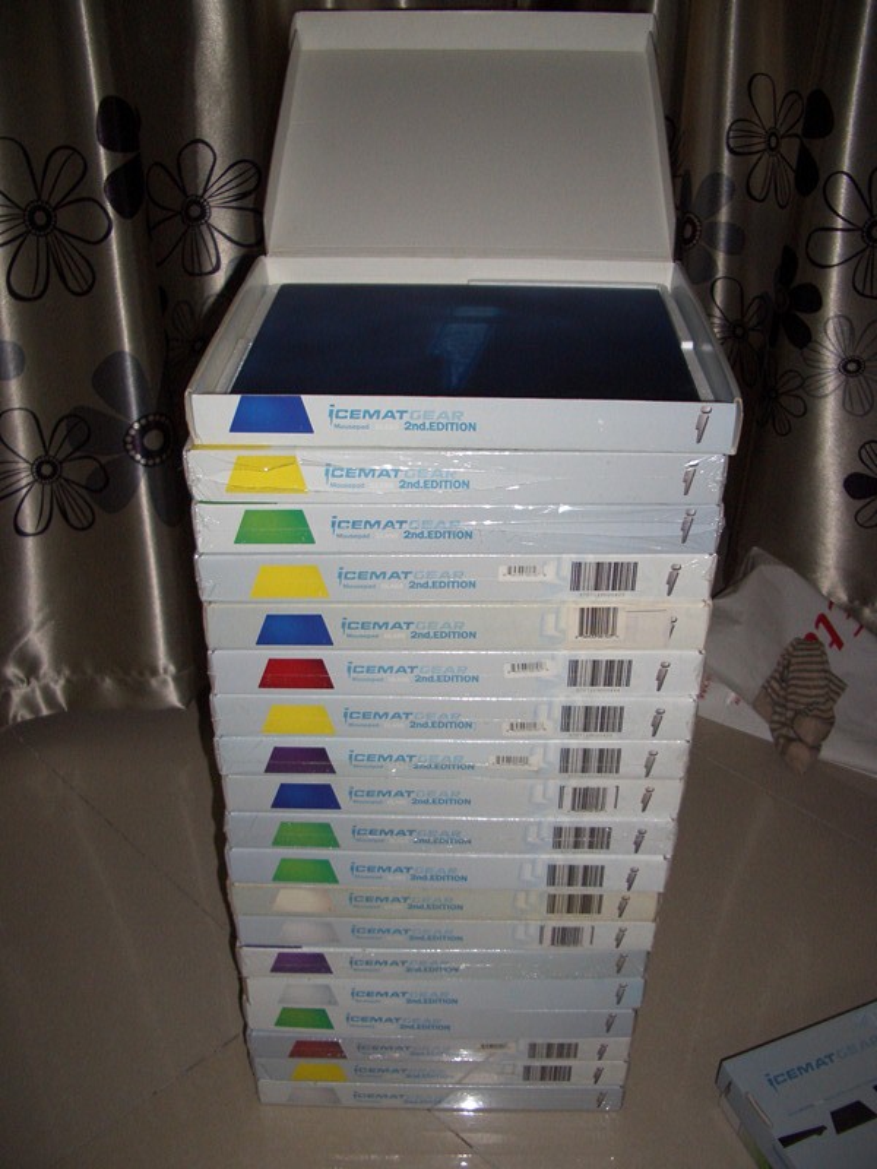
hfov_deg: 40.7
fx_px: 1182
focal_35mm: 35
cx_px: 438
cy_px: 584
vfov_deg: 52.6
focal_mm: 5.8
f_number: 2.6
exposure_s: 1/60
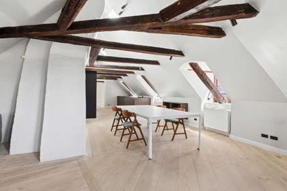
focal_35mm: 19
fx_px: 149
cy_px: 96
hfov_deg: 87.7
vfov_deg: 65.2
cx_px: 144
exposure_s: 1/13
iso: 200
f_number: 8
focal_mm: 12.5
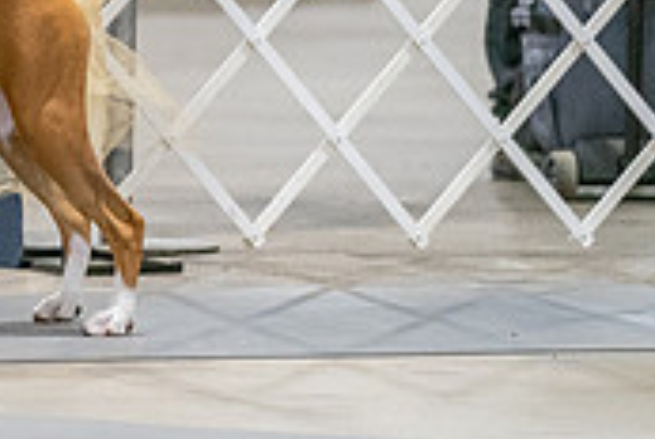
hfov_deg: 3.9
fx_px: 9641
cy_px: -165
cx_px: -231
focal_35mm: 529
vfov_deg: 2.6
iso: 6400
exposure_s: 1/250
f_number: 3.5
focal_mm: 158
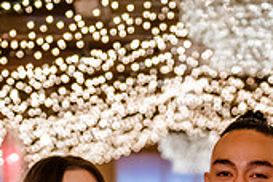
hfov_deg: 12.5
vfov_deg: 8.2
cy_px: 271
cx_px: 148
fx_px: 1244
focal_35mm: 164
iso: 3200
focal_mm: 48
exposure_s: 1/125
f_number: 2.8
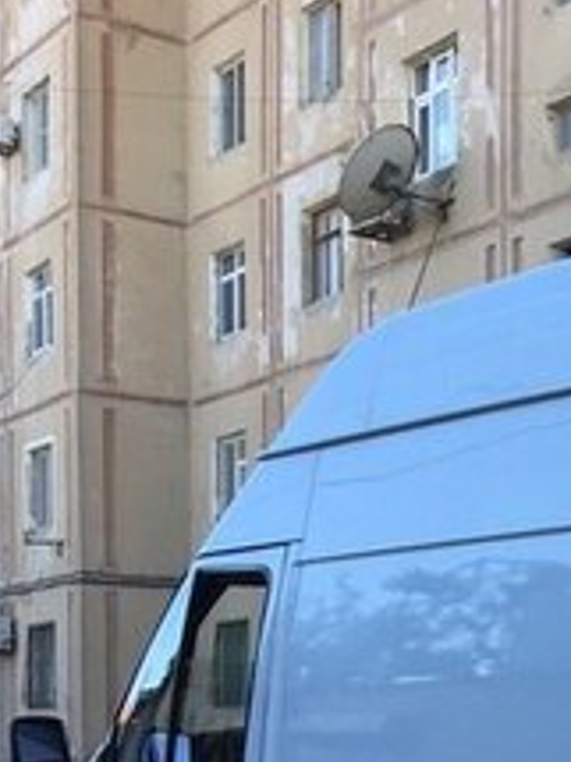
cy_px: 849
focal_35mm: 89
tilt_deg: -1.9
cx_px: 1046
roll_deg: -1.5
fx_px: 1959
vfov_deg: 20.9
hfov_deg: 14.5
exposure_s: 1/221
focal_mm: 4.15
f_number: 2.2
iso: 25
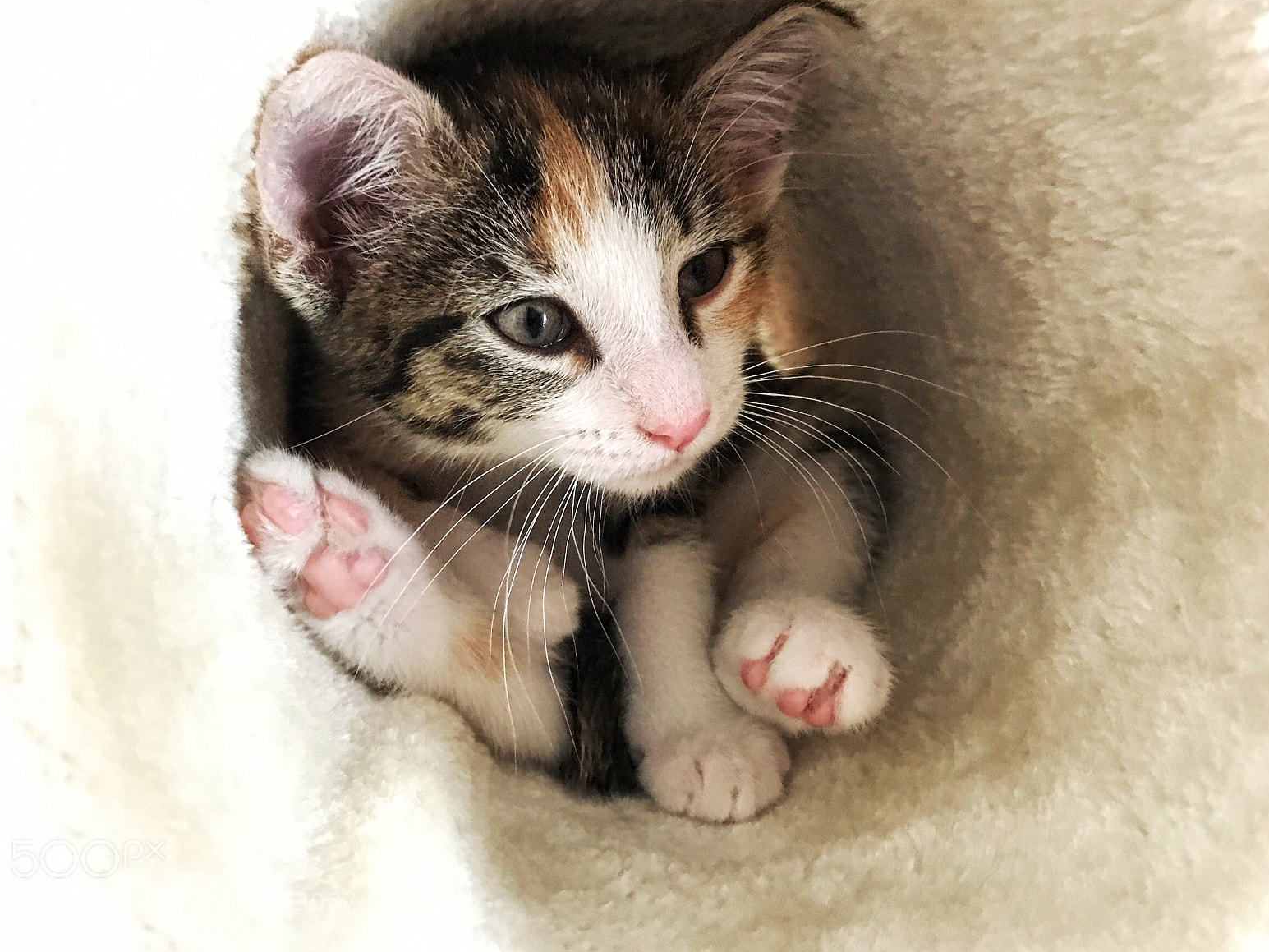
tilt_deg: -5.4
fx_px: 1063
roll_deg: -2.1
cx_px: 618
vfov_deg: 48.2
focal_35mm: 29
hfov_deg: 61.6
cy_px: 474
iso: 100
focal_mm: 3.99
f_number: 1.8
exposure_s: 1/4
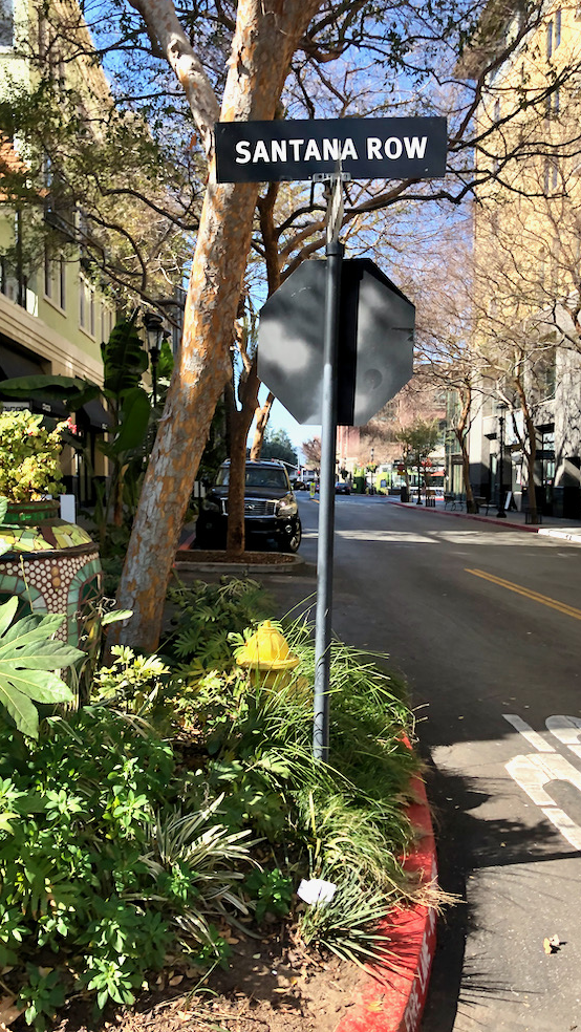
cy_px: 510
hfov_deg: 37.8
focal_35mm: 31
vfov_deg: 62.6
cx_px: 289
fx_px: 848
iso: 20
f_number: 1.8
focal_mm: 3.99
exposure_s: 1/475
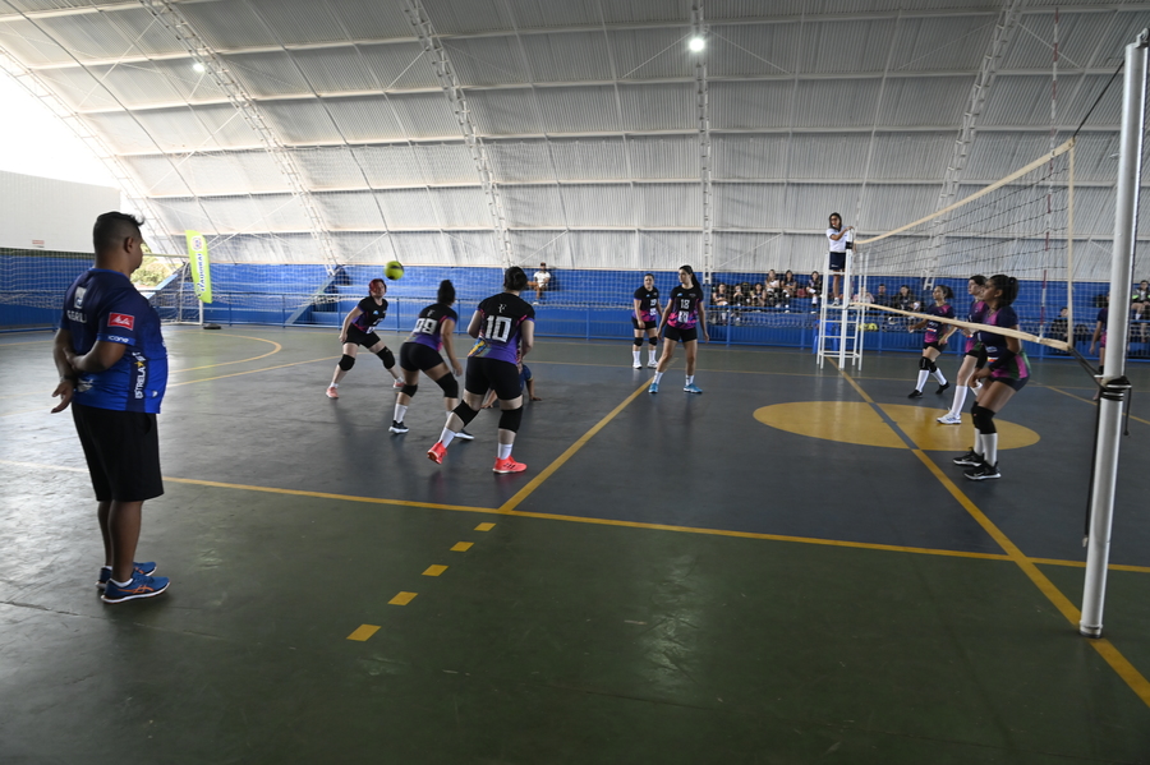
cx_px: 575
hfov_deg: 73.8
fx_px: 766
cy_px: 382
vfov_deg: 53.1
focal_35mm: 24
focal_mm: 24
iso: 2500
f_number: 9
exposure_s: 1/125
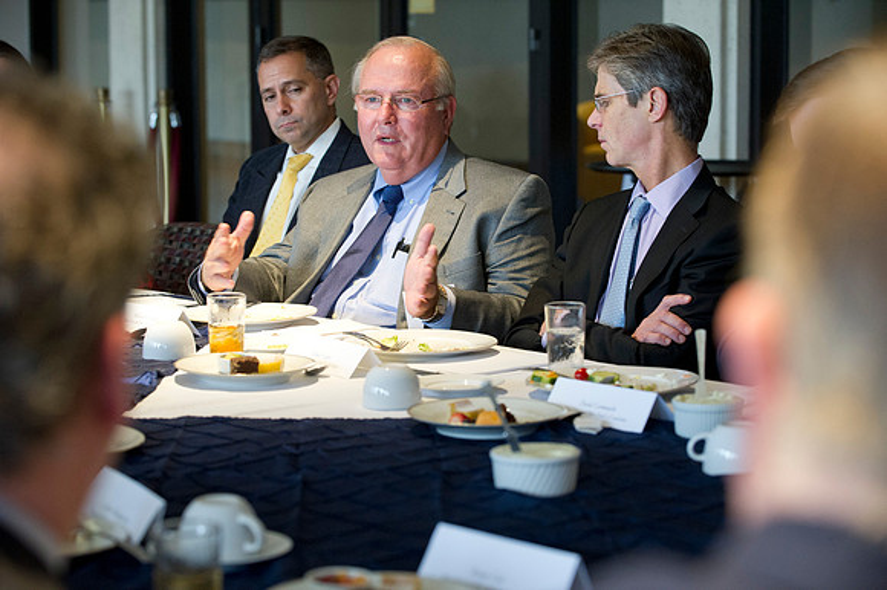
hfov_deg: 21.5
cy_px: 295
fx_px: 2339
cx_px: 444
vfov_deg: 14.4
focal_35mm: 95
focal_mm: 95
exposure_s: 1/100
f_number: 3.5
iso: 2500
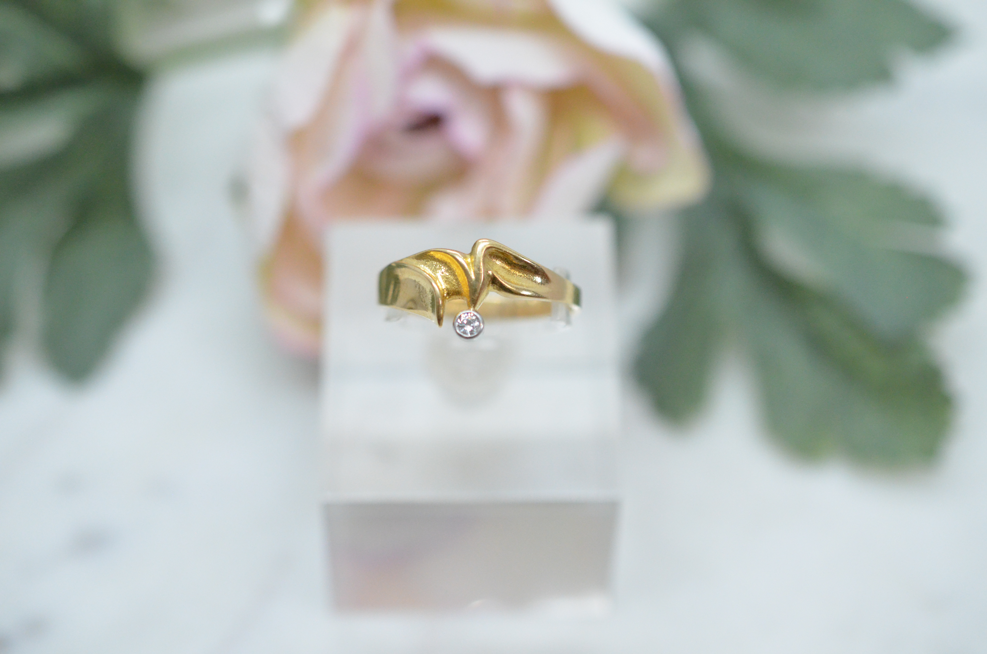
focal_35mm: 60
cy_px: 327
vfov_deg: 22.5
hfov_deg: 33.5
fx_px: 1642
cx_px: 494
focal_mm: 40
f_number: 4
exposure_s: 1/2000
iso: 3200
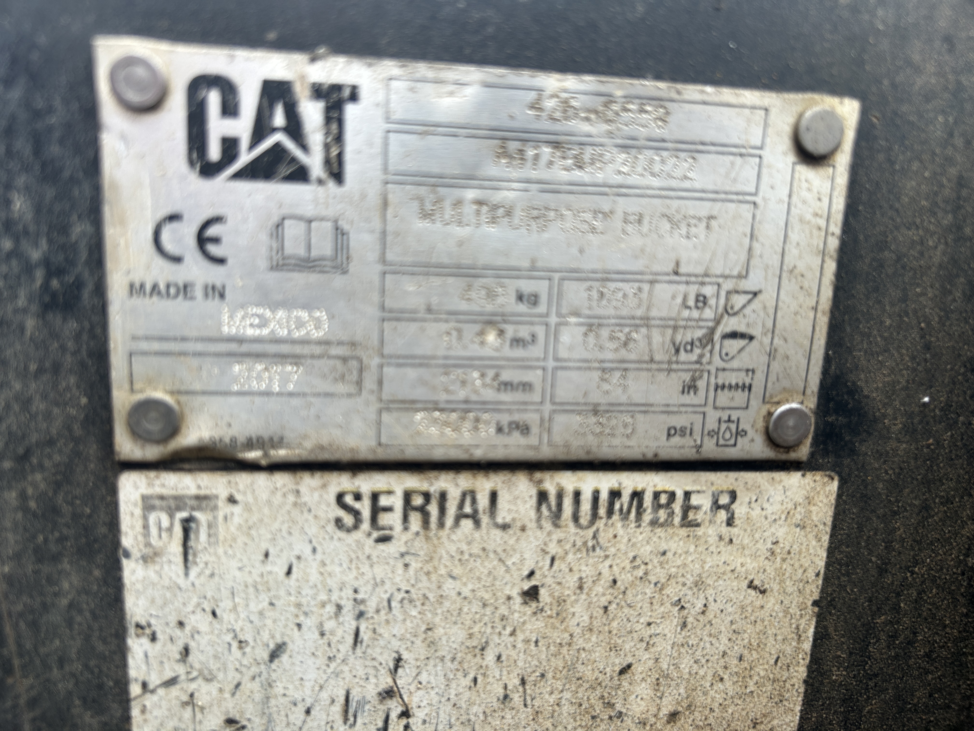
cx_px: 487
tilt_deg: -28.3
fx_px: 732
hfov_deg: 67.3
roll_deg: -6.1
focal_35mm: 26
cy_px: 366
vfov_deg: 53.1
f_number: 1.5
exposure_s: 1/932
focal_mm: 5.7
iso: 50
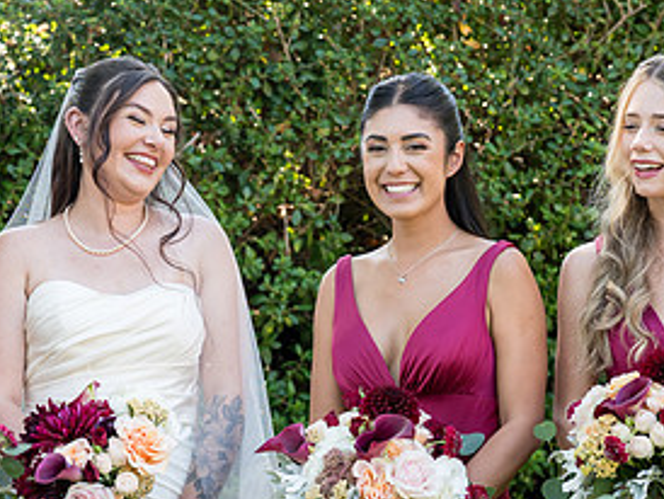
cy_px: 340
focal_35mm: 118
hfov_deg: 16.6
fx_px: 2265
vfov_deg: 12.6
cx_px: 228
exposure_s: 1/320
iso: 640
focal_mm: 58
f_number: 4
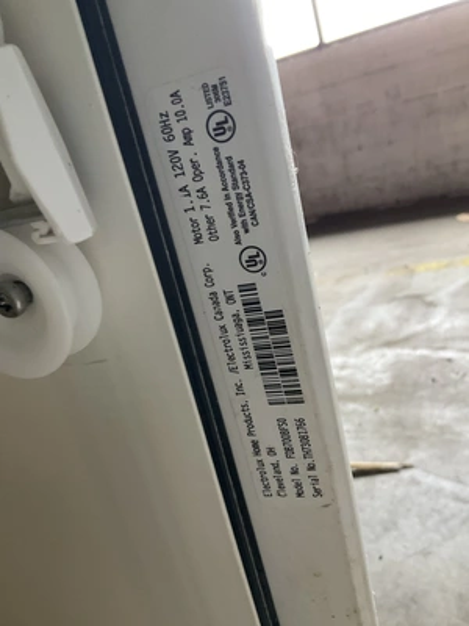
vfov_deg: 61.7
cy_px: 313
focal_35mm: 29
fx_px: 524
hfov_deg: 48.2
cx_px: 234
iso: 125
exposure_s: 1/60
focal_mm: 3
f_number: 1.8
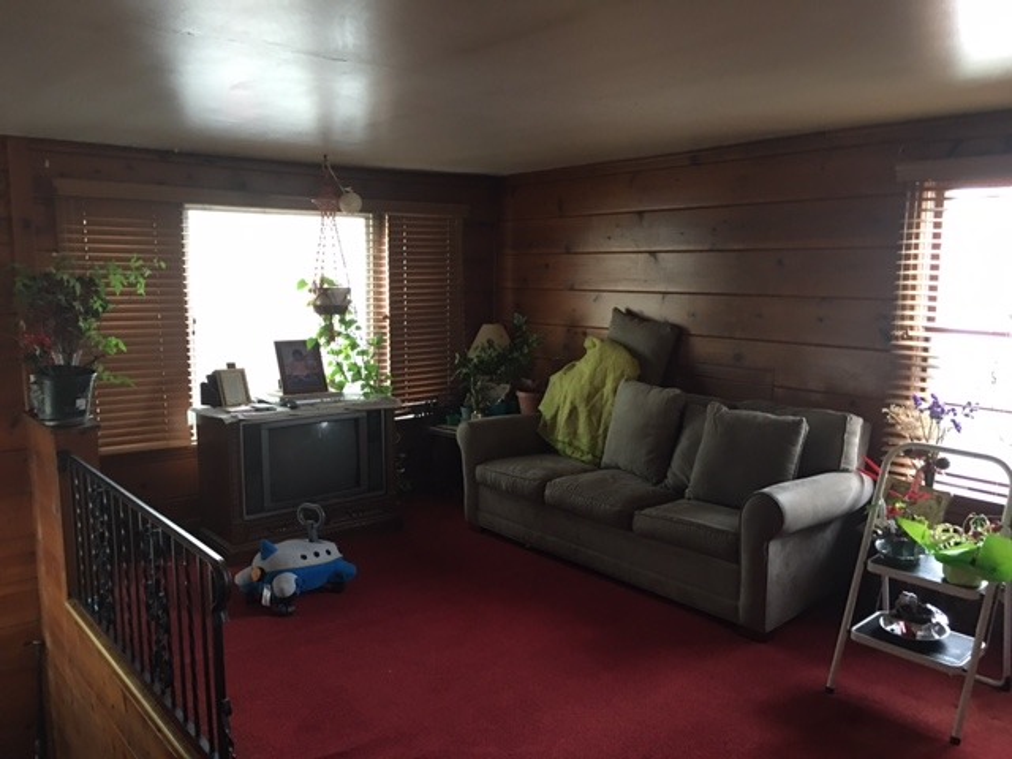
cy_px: 380
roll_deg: -0.9
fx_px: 848
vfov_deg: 48.2
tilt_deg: -8.9
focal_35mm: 29
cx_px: 506
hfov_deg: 61.7
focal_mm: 4.15
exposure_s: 1/4
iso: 50
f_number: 2.2
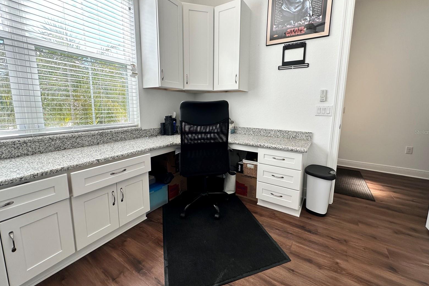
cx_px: 220
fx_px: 179
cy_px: 132
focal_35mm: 15
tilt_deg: -7.4
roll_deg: -2.3
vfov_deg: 77.2
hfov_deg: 100.4
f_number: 2.2
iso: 40
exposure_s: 1/156
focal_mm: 2.22
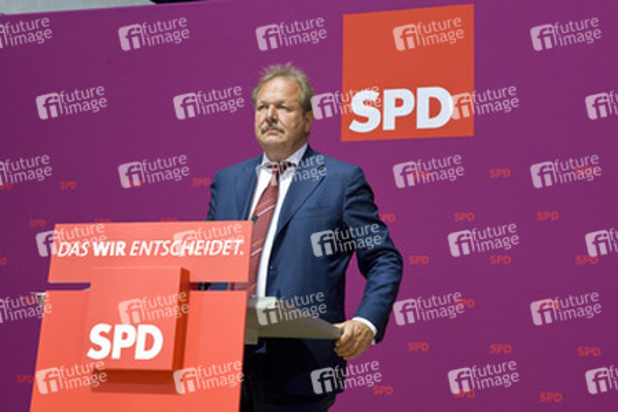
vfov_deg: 24.2
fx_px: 961
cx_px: 309
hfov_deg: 35.6
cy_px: 206
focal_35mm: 56
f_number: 9
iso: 1600
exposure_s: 1/200
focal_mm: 56
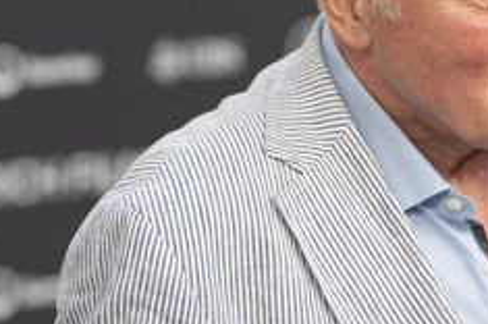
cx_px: 404
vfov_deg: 5.2
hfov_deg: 7.8
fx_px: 3560
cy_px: 19
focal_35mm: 263
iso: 400
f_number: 4.5
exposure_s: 1/200
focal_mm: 128
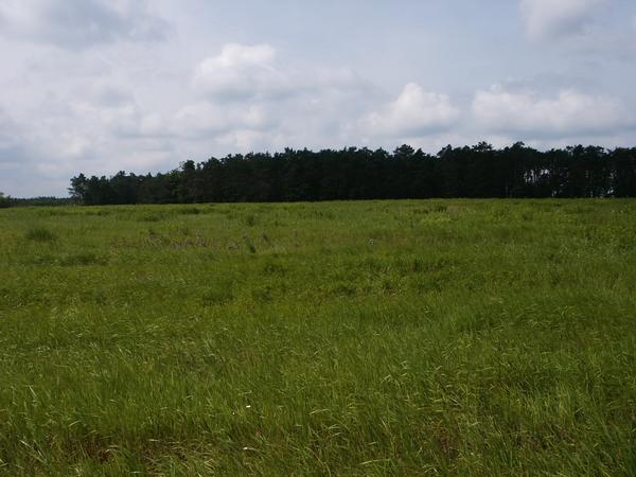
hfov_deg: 52.6
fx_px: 643
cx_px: 318
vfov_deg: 40.7
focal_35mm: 35
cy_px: 238
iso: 64
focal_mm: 7.18
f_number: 6.7
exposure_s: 1/500
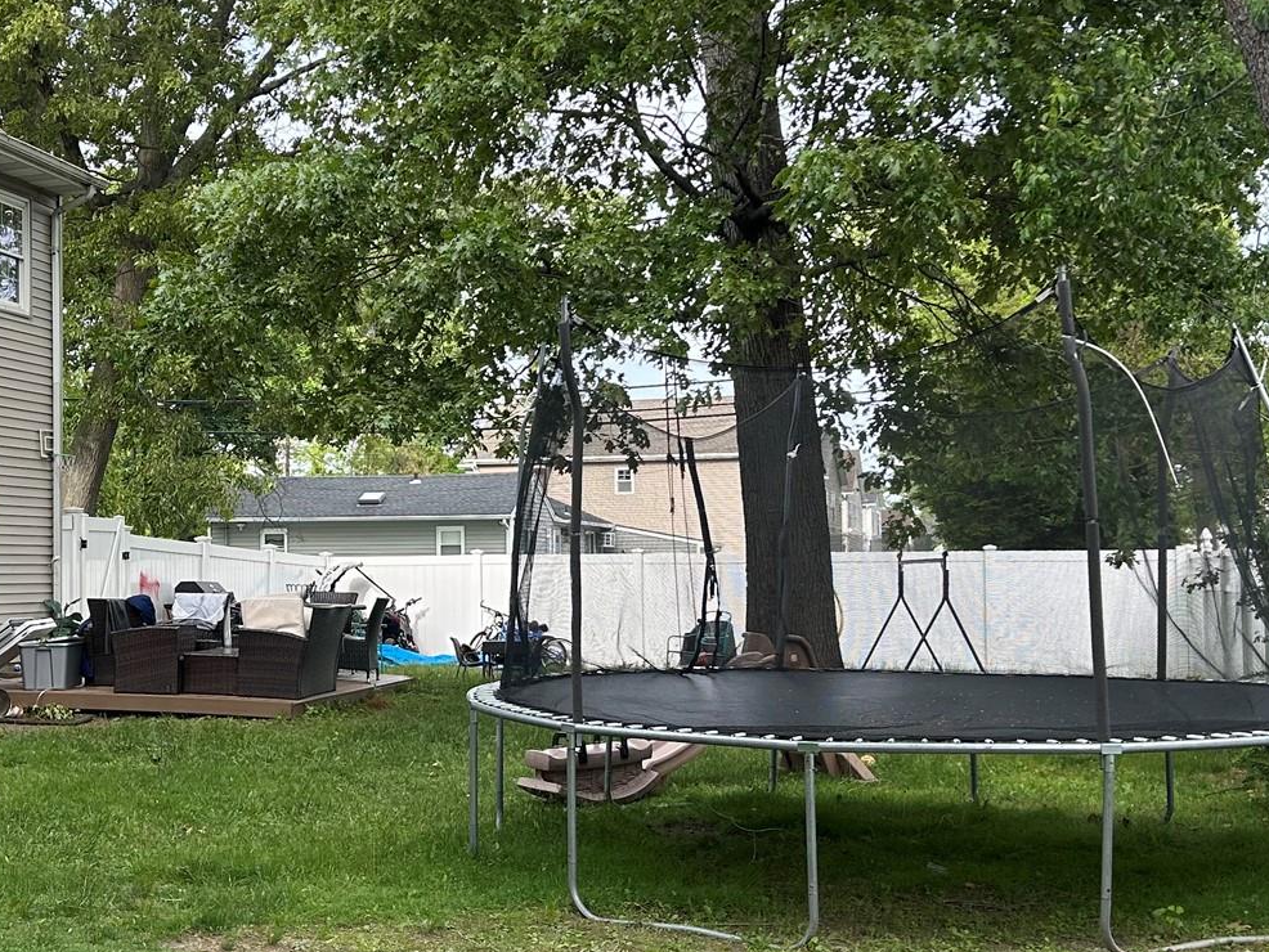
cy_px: 473
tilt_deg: +2.0
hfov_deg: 35.1
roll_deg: +0.9
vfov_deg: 27.0
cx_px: 398
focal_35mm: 54
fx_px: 1980
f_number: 1.5
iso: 50
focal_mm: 5.7
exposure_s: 1/468
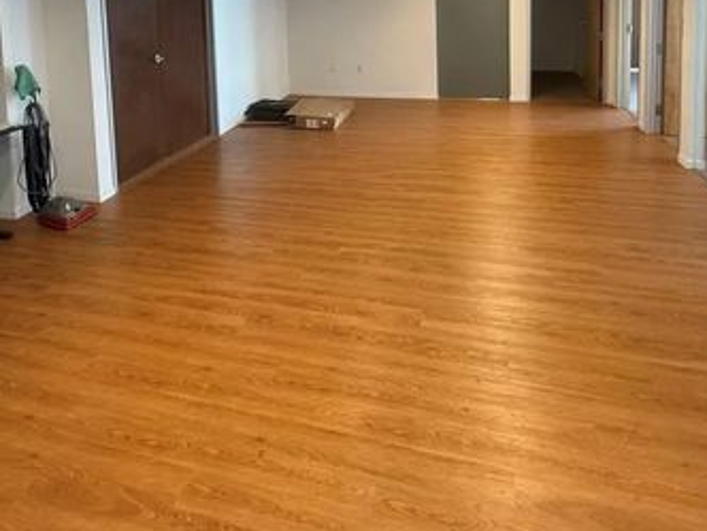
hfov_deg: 65.1
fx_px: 551
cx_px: 307
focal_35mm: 27
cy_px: 41
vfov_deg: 45.8
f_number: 2.2
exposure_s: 1/120
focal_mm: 2.22
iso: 400
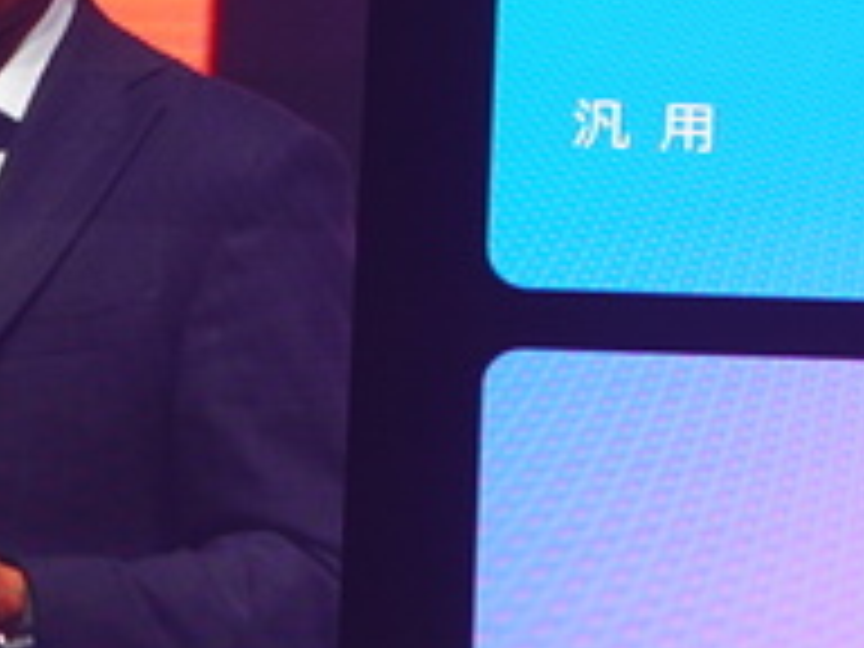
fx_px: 4043
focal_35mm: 162
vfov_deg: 9.1
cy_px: 58
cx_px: 1539
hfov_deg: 11.4
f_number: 3.5
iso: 125
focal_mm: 18
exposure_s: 1/30
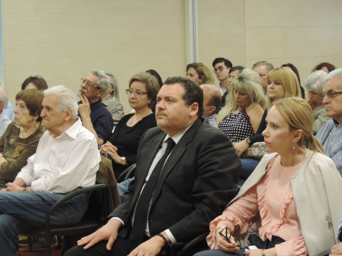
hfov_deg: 21.8
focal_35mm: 90
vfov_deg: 16.4
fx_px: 889
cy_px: 141
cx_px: 157
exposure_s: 1/20
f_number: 3.9
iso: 800
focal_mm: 13.3
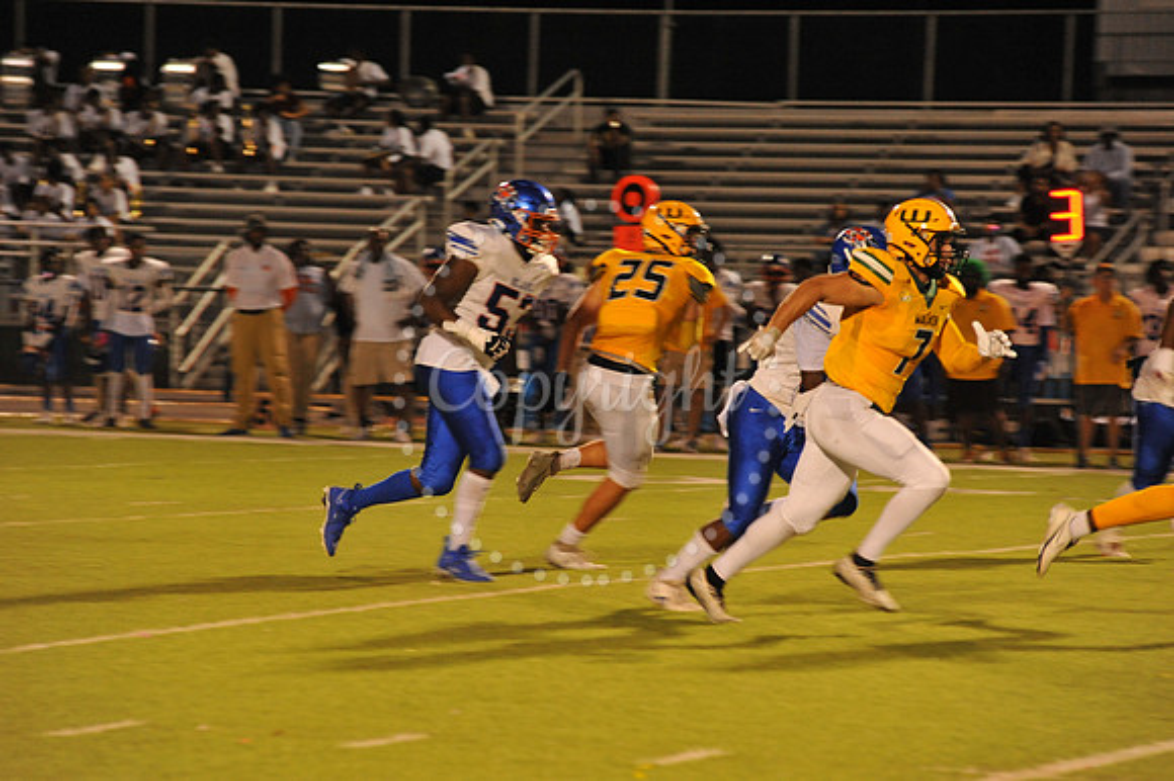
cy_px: 390
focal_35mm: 200
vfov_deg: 6.9
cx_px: 587
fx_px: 6518
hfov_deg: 10.3
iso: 3200
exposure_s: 1/160
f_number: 5.6
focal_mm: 200
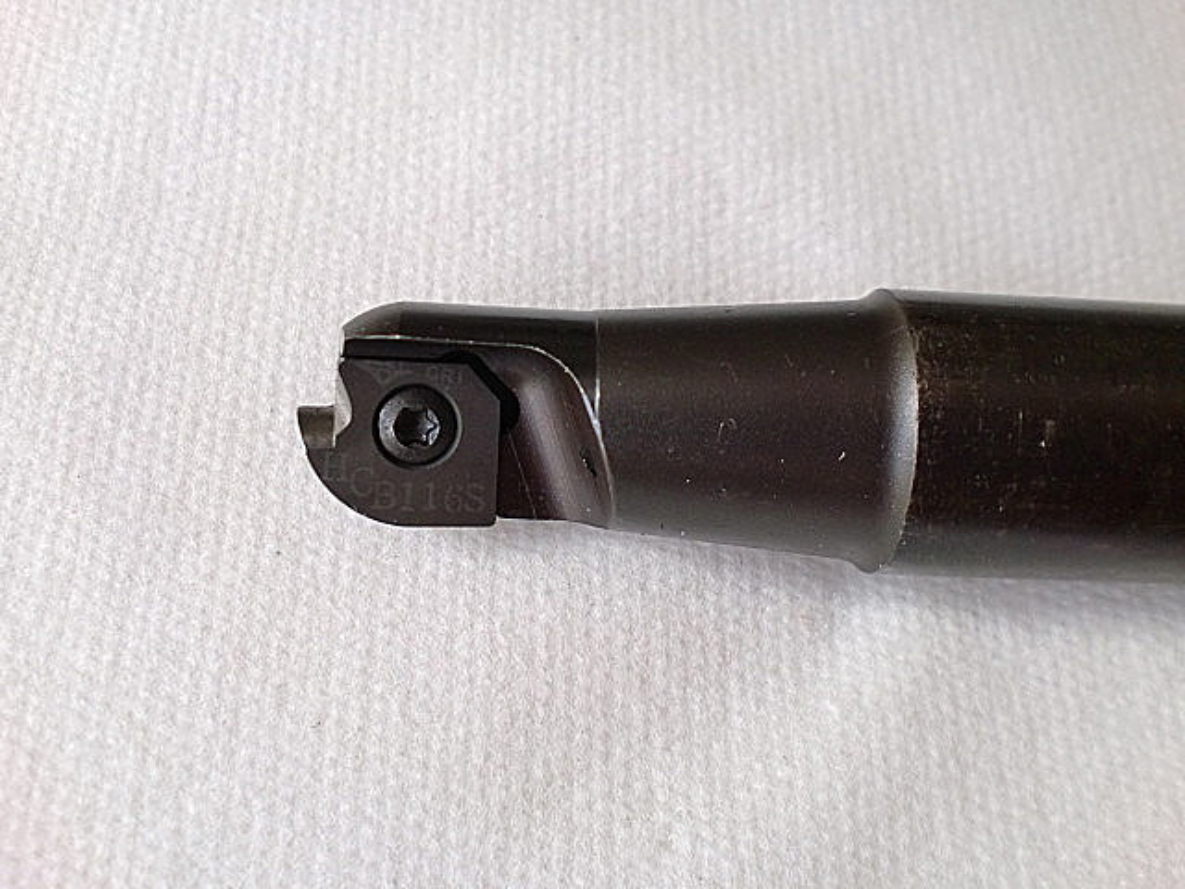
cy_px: 444
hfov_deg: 52.6
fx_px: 1198
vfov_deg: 40.7
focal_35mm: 35
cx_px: 592
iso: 160
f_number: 3.1
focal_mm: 6.3
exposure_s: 1/60
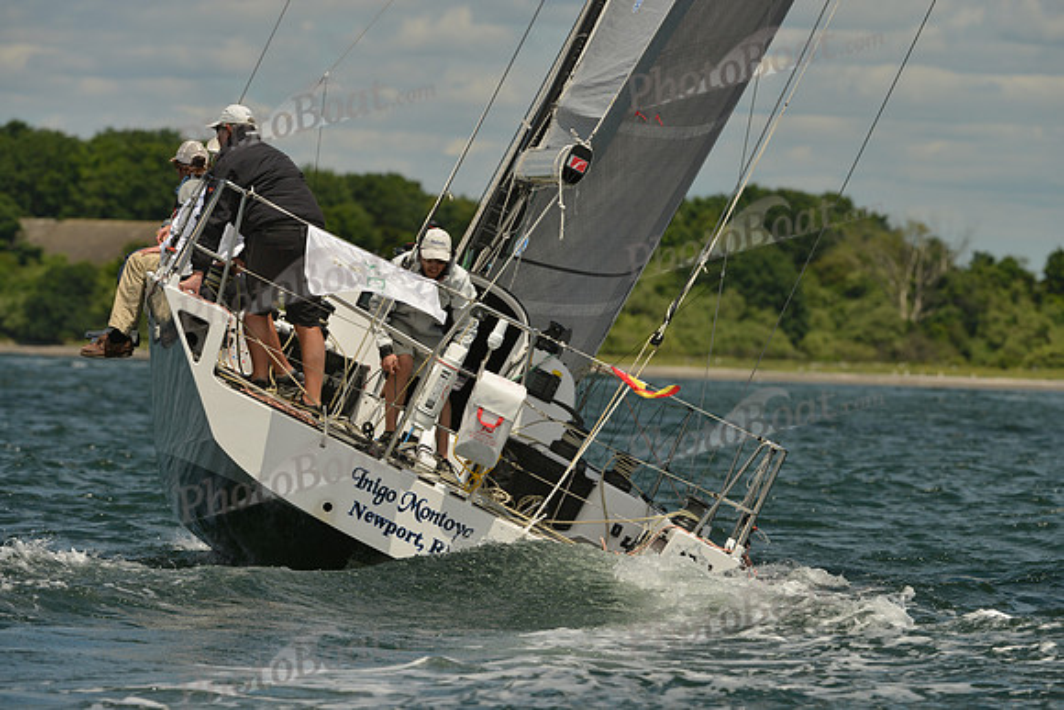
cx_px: 532
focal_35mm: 350
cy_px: 355
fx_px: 10346
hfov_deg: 5.9
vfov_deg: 3.9
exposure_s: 1/1000
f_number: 8
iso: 200
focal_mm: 350
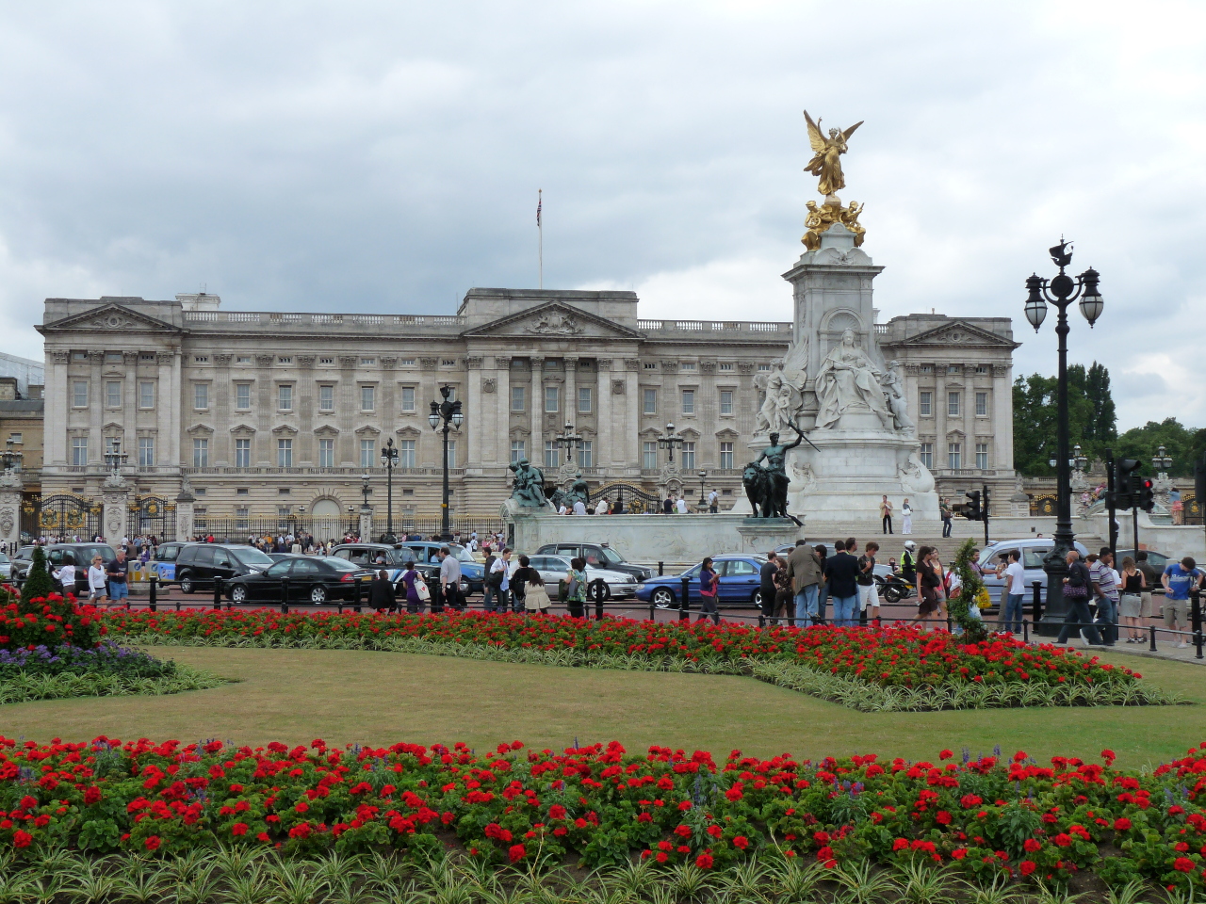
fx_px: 1672
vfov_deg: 30.3
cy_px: 452
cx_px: 603
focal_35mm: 48
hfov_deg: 39.7
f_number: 5.6
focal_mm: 8.5
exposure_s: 1/320
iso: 160
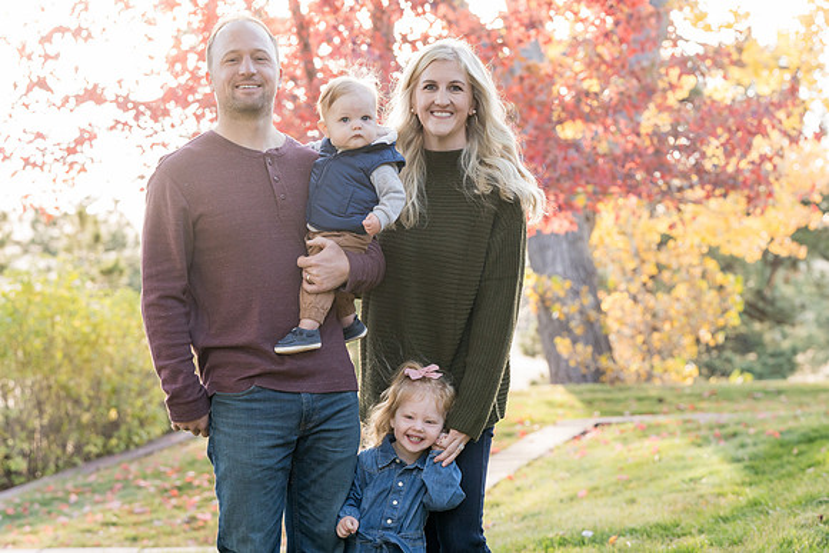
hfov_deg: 22.4
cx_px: 414
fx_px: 2096
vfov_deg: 15.0
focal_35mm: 91
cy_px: 276
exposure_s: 1/250
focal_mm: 91
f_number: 5
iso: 2000
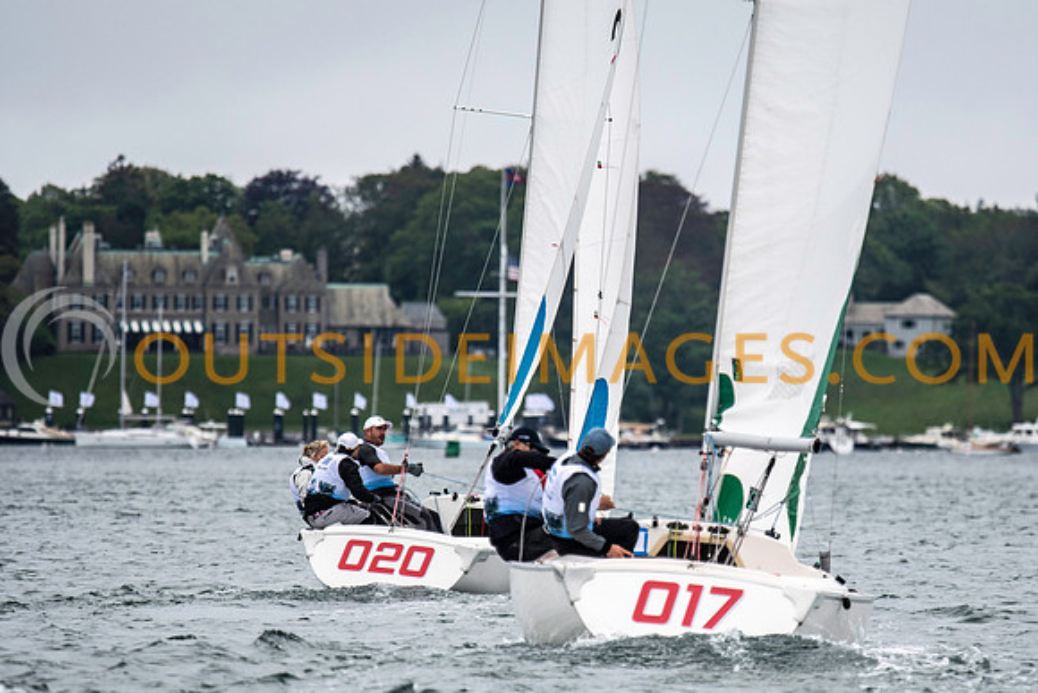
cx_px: 608
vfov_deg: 2.6
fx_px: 15200
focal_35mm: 527
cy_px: 406
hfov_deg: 3.9
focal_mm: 300
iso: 250
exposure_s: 1/2500
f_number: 4
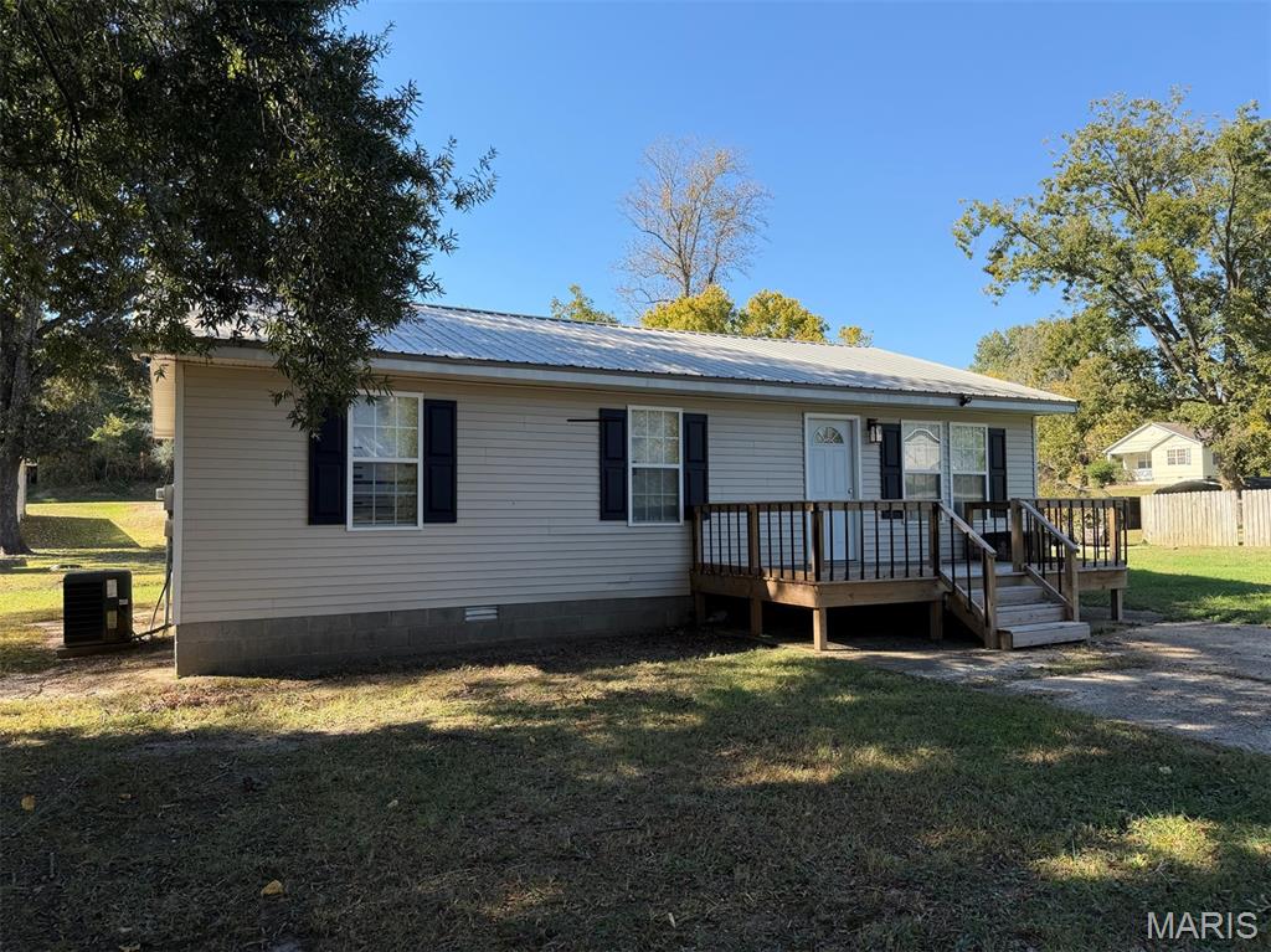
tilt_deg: +2.5
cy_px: 476
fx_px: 881
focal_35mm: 24
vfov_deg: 56.8
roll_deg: +0.9
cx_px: 636
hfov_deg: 71.6
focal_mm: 6.76
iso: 80
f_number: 1.78
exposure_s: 1/1727
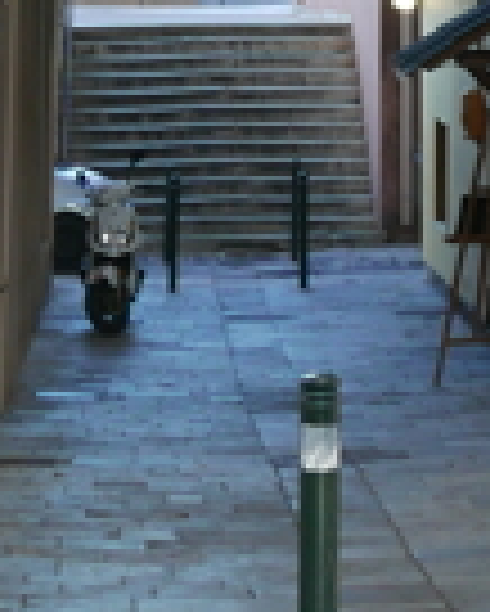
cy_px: -824
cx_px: 483
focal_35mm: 177
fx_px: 3205
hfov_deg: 8.7
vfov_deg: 9.7
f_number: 3.2
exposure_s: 1/125
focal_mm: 14.4
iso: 200
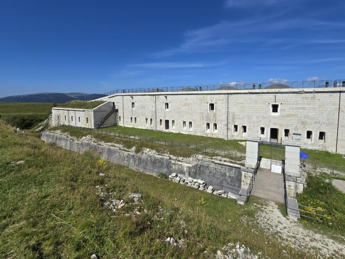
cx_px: 188
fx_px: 150
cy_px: 113
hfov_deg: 97.9
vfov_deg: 81.4
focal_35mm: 15
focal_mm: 2.2
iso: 50
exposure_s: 1/4054
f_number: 2.2
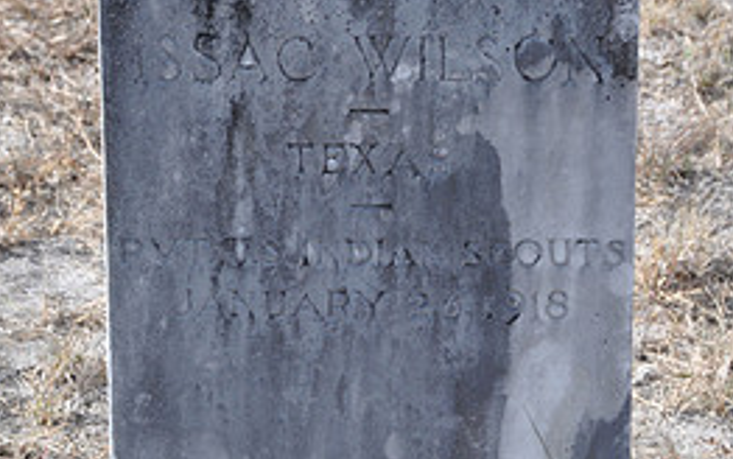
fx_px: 3917
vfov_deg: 6.7
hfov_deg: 10.7
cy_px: 155
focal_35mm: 196
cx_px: 394
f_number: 6.3
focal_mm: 58
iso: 200
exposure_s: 1/160
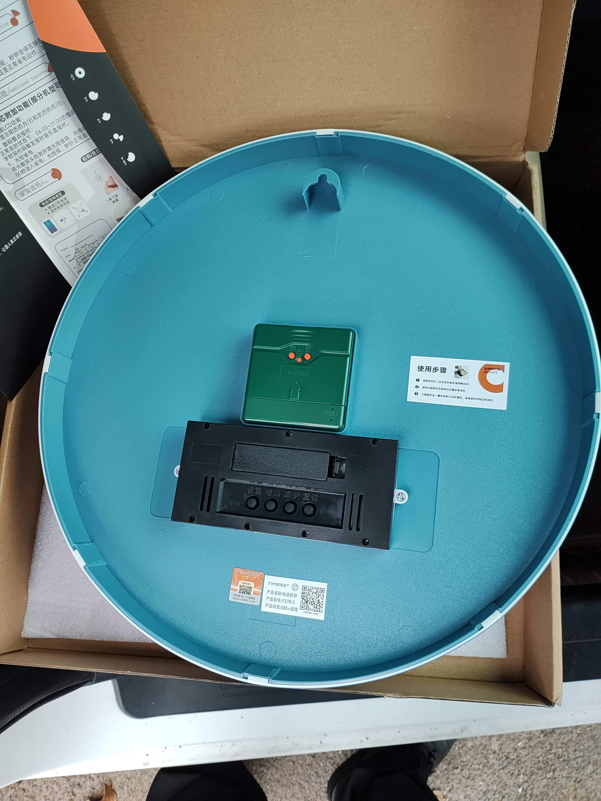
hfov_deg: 53.1
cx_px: 300
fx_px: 602
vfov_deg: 67.3
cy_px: 400
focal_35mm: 26
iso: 139
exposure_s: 1/100
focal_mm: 4.26
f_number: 1.8
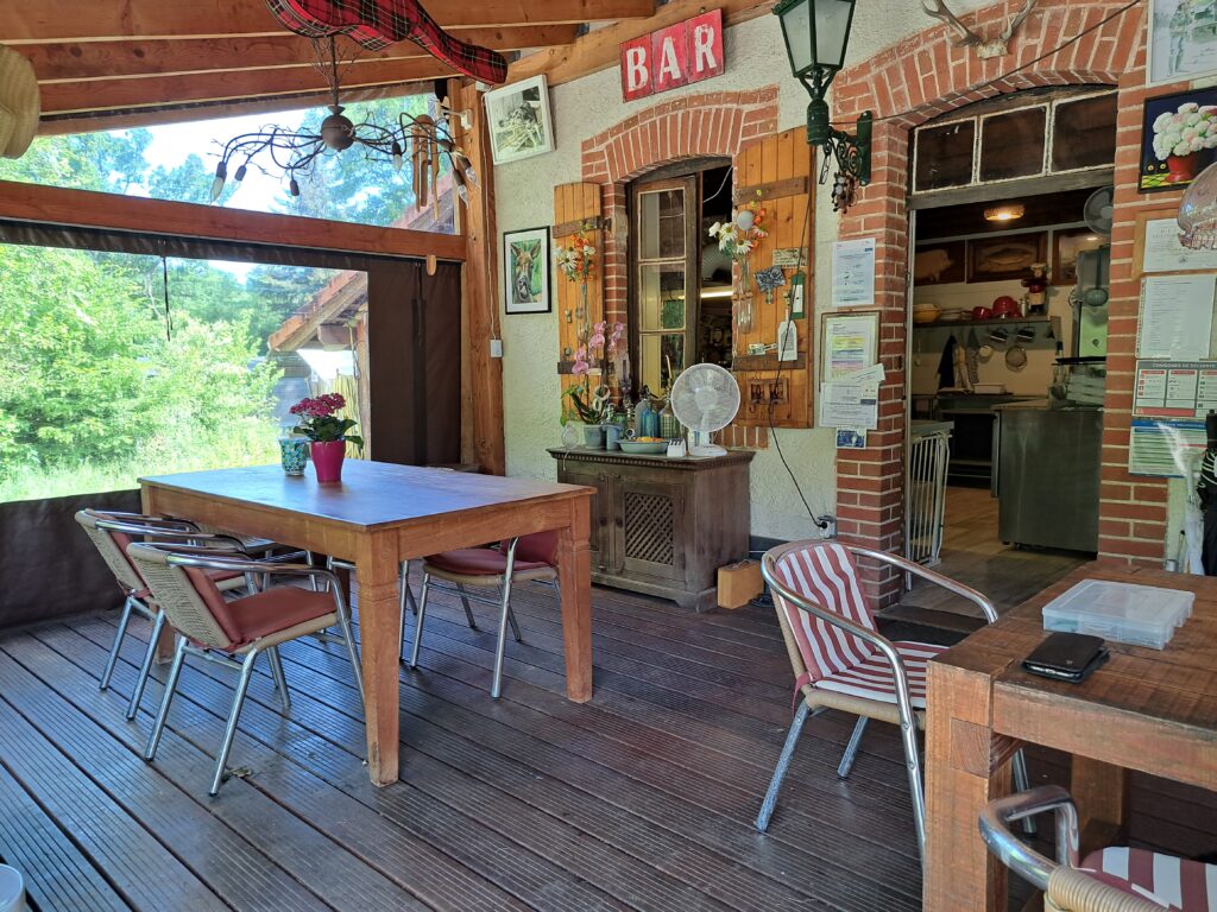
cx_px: 608
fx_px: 844
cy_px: 456
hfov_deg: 71.6
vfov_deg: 56.8
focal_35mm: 24
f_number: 1.8
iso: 50
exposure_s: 1/50
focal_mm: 5.23
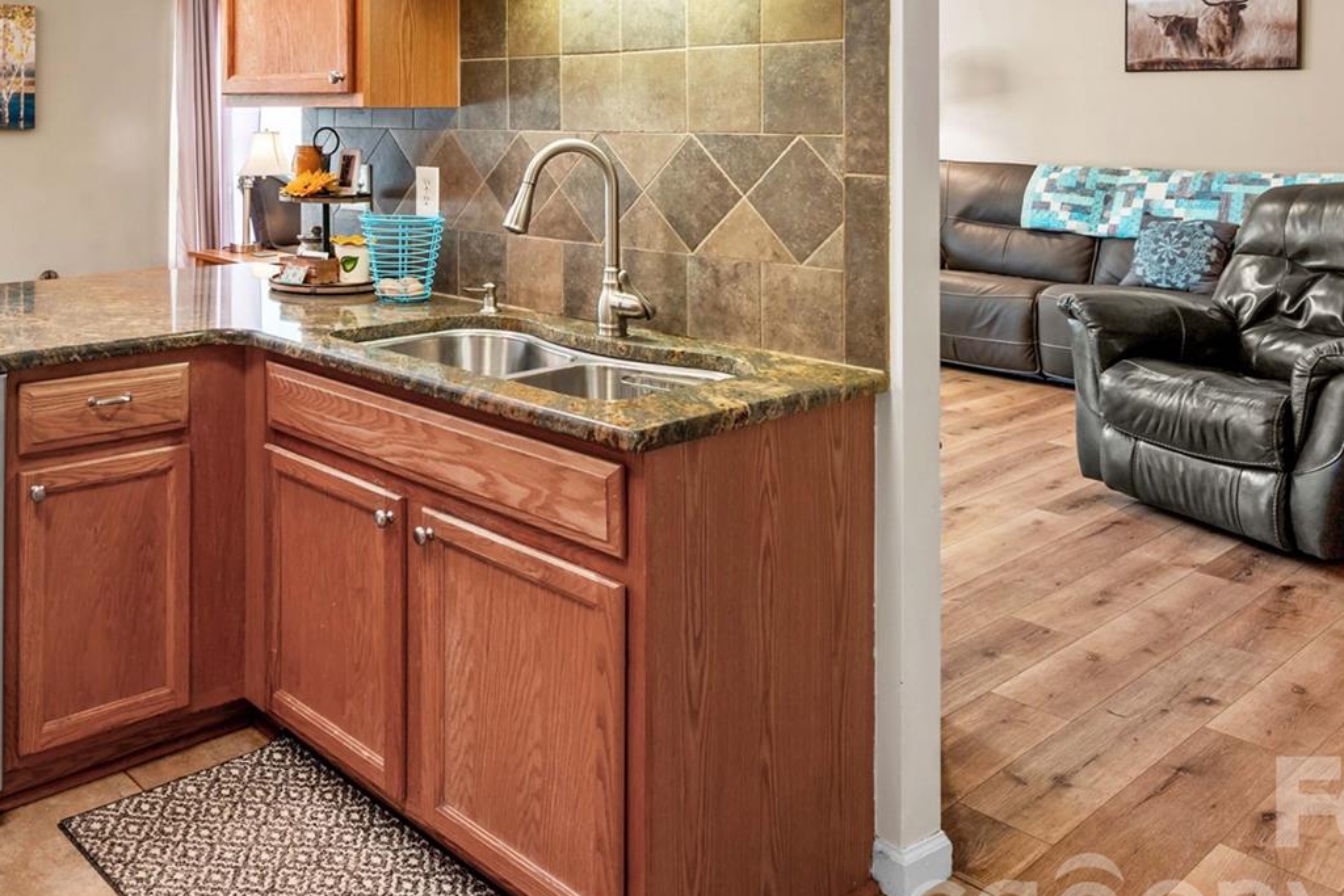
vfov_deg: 38.7
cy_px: 119
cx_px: 350
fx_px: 1195
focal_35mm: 32
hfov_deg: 56.1
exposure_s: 1/3
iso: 100
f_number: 8
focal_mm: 16
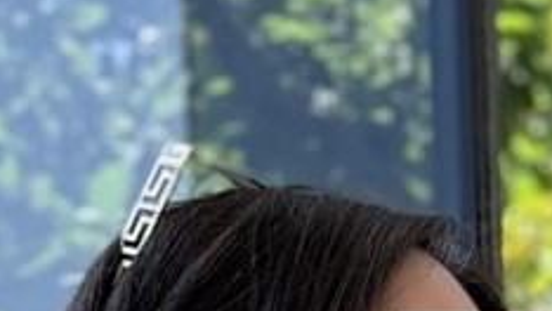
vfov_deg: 3.7
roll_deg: +2.0
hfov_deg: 7.2
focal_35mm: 298
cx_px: 528
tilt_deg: -22.7
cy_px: 1514
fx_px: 4365
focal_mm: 6.76
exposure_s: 1/422
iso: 64
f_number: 1.78
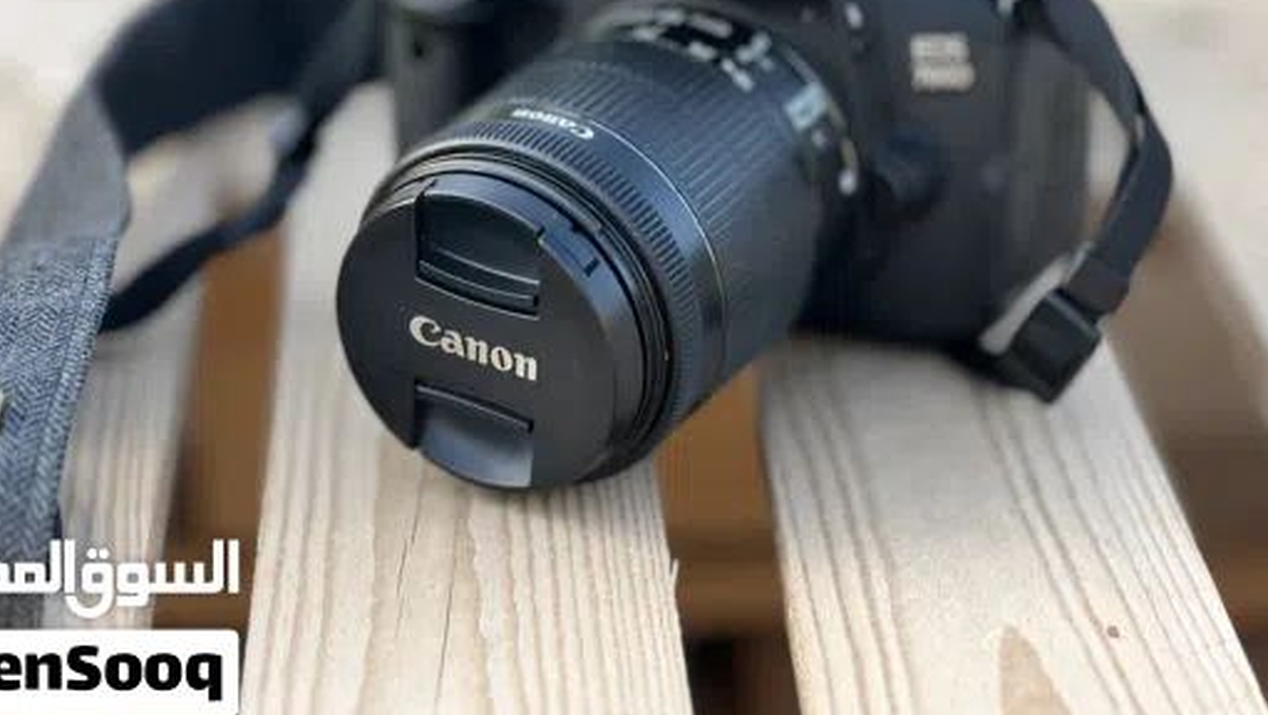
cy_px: 181
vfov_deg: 11.5
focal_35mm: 105
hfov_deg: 20.4
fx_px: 3532
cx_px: 613
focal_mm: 9
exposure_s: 1/121
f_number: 2.8
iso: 64
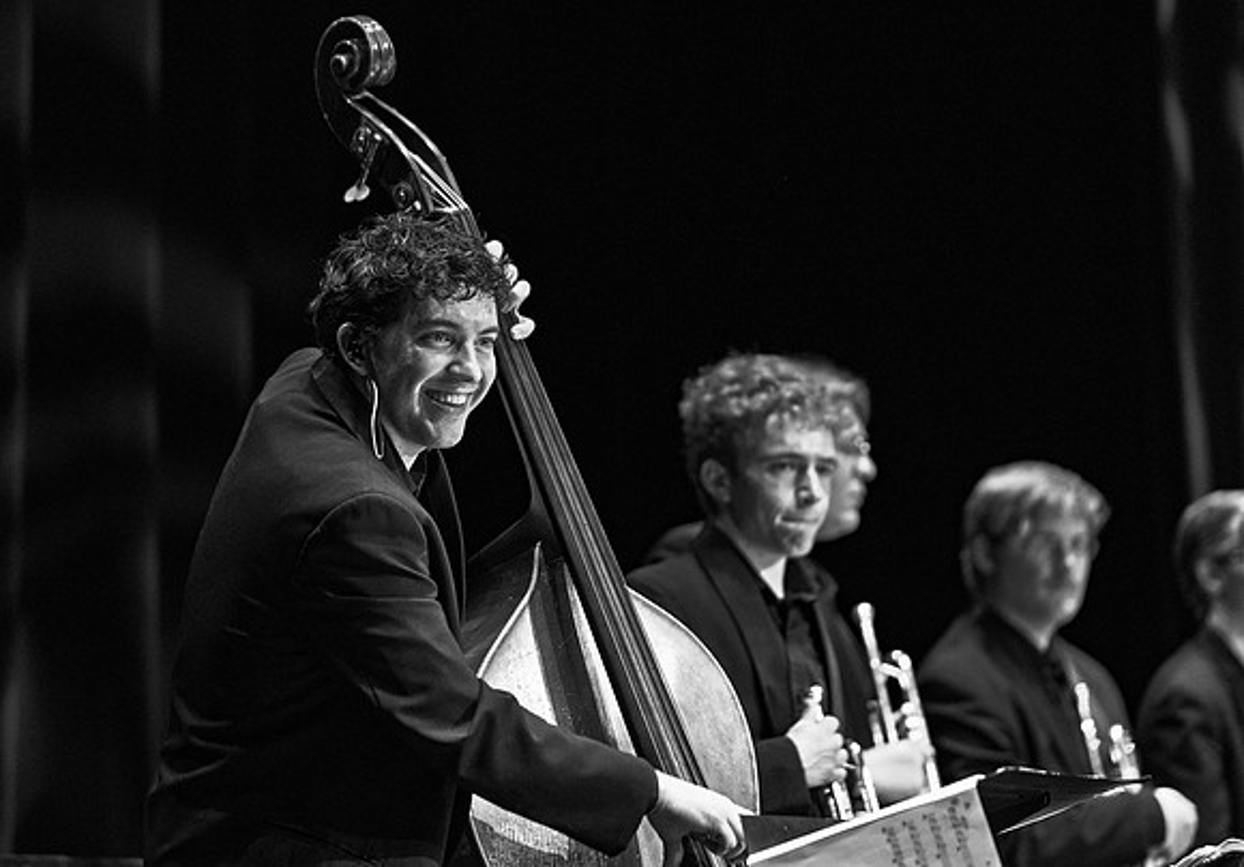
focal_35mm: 207
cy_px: 432
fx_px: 7255
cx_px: 591
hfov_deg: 9.8
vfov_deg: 6.8
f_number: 2.8
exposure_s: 1/320
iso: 6400
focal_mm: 200
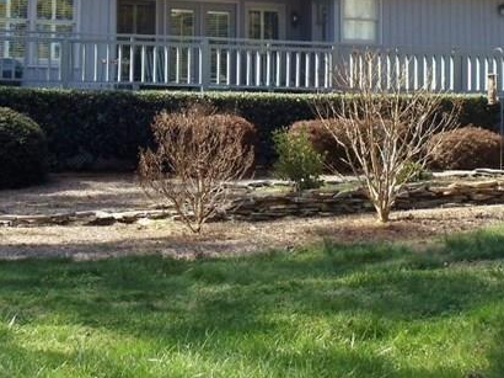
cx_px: 254
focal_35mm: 110
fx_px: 1601
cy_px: 44
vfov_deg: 13.3
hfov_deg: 17.9
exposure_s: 1/320
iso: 80
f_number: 3.5
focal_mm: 6
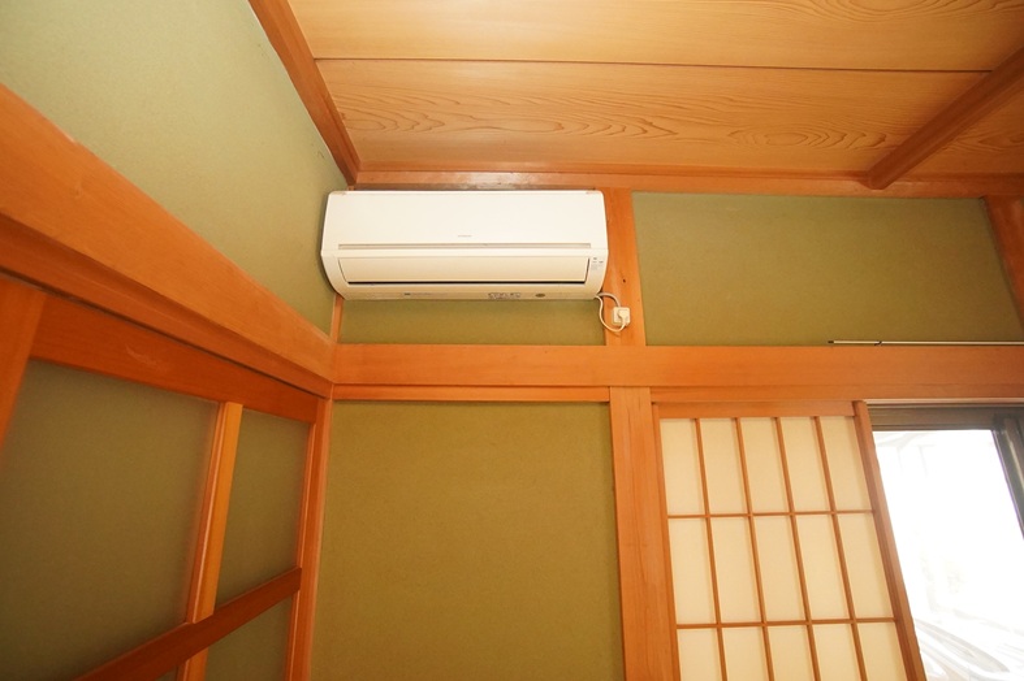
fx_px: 426
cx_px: 512
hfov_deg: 100.4
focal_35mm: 15
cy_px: 340
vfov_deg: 77.3
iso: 6400
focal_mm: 10
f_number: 4
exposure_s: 1/160
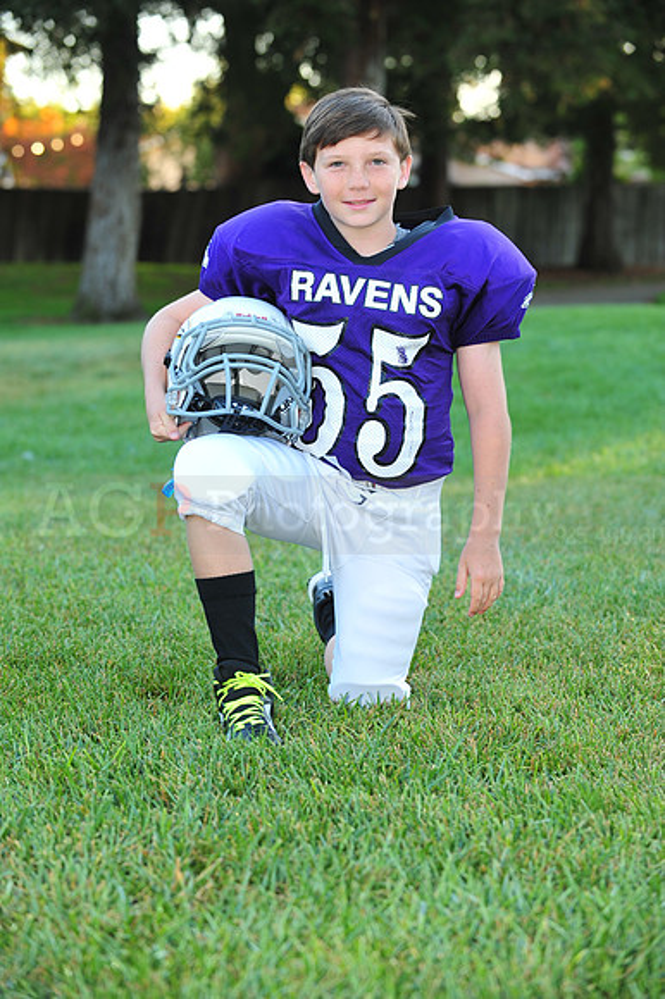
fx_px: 2635
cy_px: 500
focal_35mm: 95
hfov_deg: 14.4
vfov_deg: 21.5
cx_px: 332
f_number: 4.5
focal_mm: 95
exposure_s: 1/60
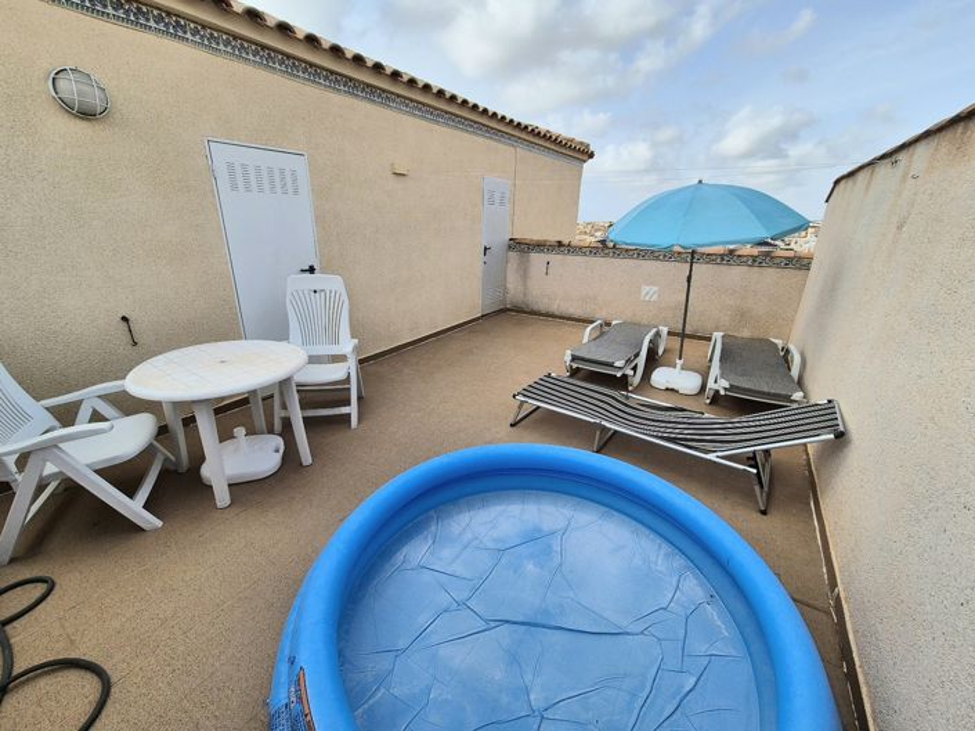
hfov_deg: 106.2
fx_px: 366
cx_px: 488
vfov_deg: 89.9
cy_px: 366
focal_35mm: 13
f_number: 2.2
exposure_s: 1/2500
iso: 50
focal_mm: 2.2
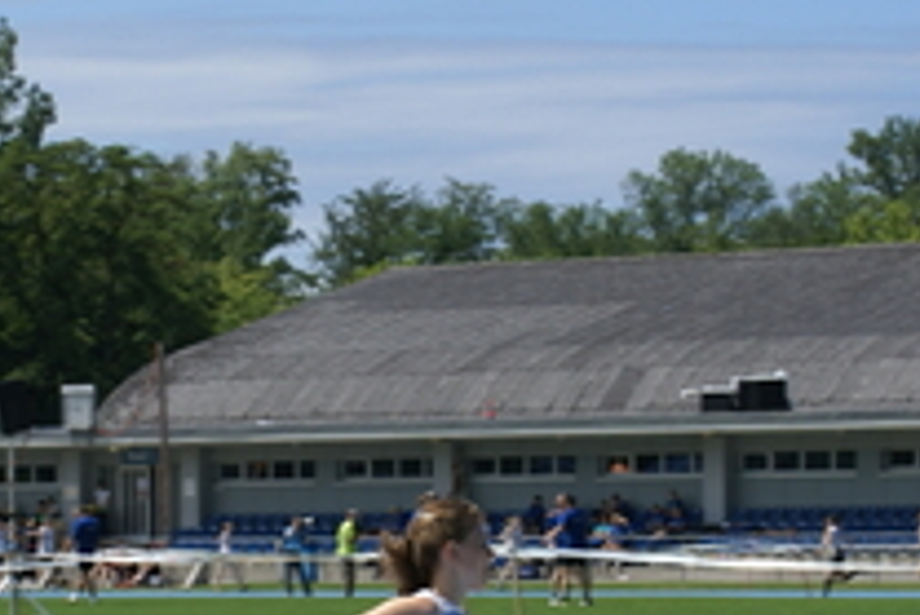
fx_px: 4483
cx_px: 327
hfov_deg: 11.7
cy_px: 513
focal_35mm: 175
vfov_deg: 7.8
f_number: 8
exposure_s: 1/250
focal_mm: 45
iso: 100
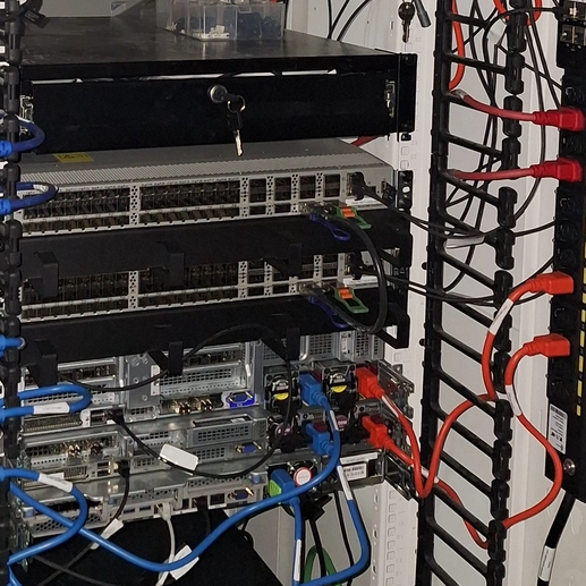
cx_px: 116
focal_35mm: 59
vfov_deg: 27.3
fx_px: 1130
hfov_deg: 28.4
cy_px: -11
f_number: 1.8
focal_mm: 5.54
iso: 250
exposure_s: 1/50
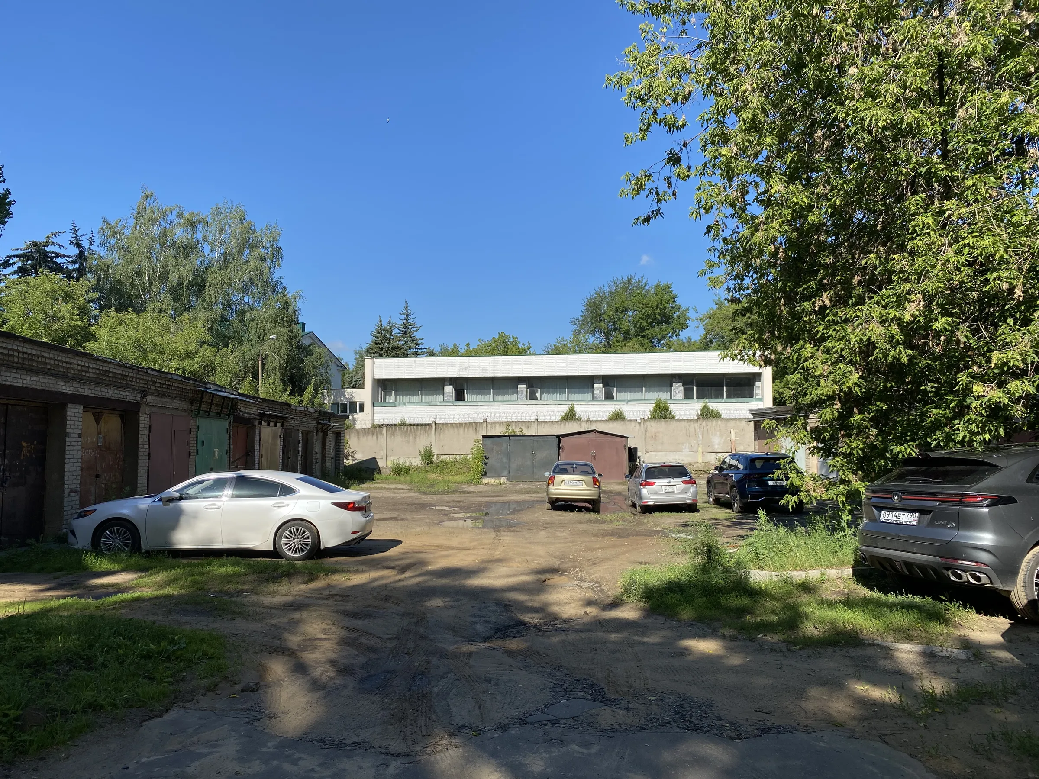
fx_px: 780
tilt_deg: +3.6
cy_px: 390
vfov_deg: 53.1
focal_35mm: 26
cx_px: 520
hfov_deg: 67.3
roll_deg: +0.3
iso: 32
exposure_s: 1/2755
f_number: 1.8
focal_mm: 4.25
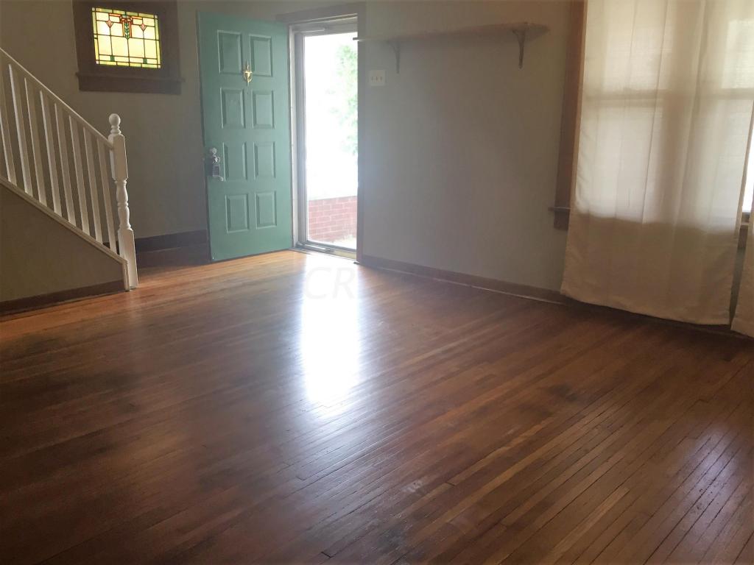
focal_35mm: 29
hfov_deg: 61.7
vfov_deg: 48.2
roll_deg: +0.4
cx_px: 377
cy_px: 282
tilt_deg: -14.7
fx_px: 632
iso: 64
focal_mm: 4.15
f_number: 2.2
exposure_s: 1/30
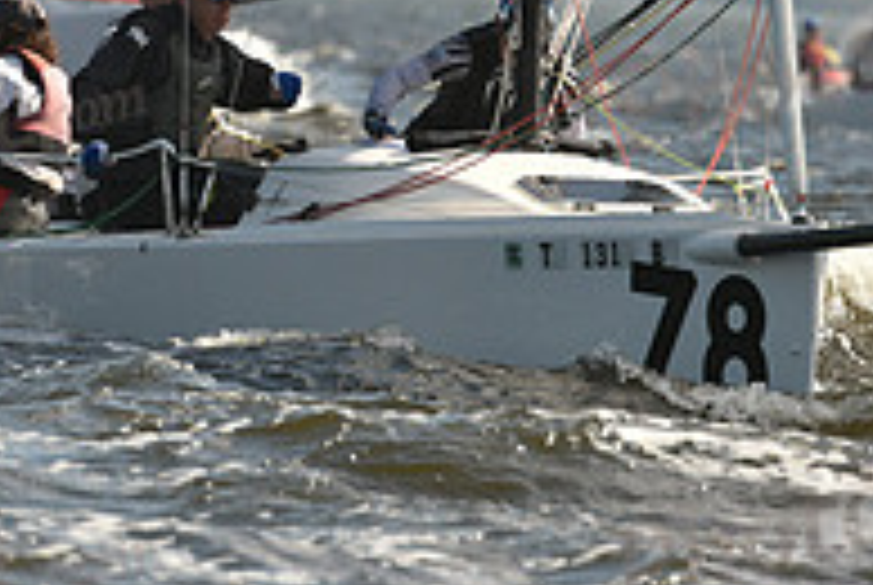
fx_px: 28998
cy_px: -133
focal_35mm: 1194
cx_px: 382
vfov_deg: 1.2
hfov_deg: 1.7
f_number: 7.1
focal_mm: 400
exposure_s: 1/1250
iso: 250
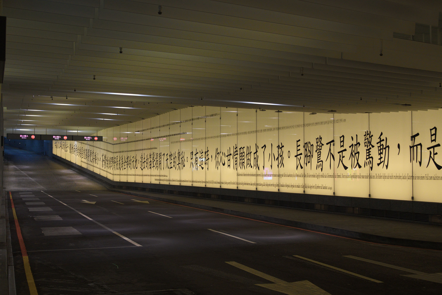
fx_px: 638
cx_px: 221
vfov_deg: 26.0
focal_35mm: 52
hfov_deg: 38.2
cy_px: 148
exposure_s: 1/60
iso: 1600
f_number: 5.6
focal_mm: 52
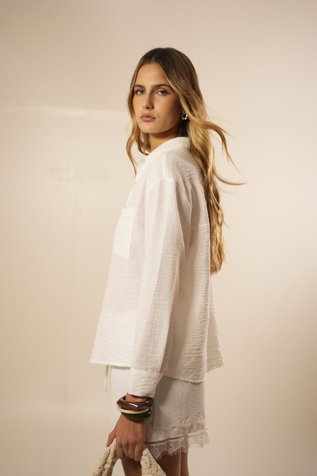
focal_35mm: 50
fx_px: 660
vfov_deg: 39.6
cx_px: 158
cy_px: 238
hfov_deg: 27.0
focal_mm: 50
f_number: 3.2
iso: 640
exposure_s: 1/125
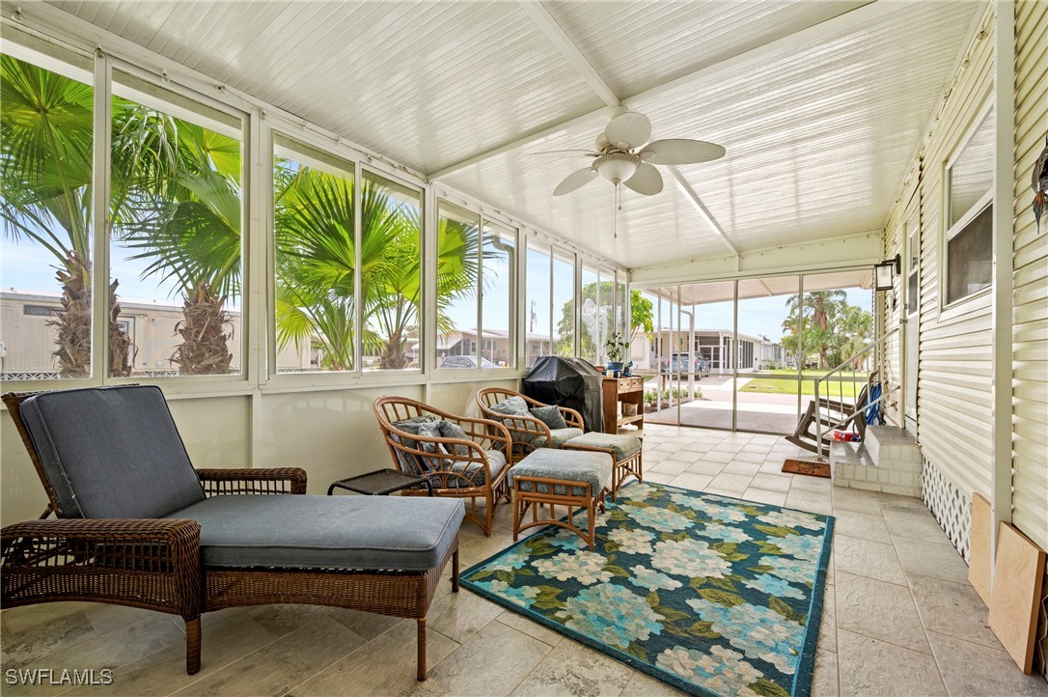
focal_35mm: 14
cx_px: 524
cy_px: 348
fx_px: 407
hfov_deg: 104.3
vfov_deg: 81.1
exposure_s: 1/20
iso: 100
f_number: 8
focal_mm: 14
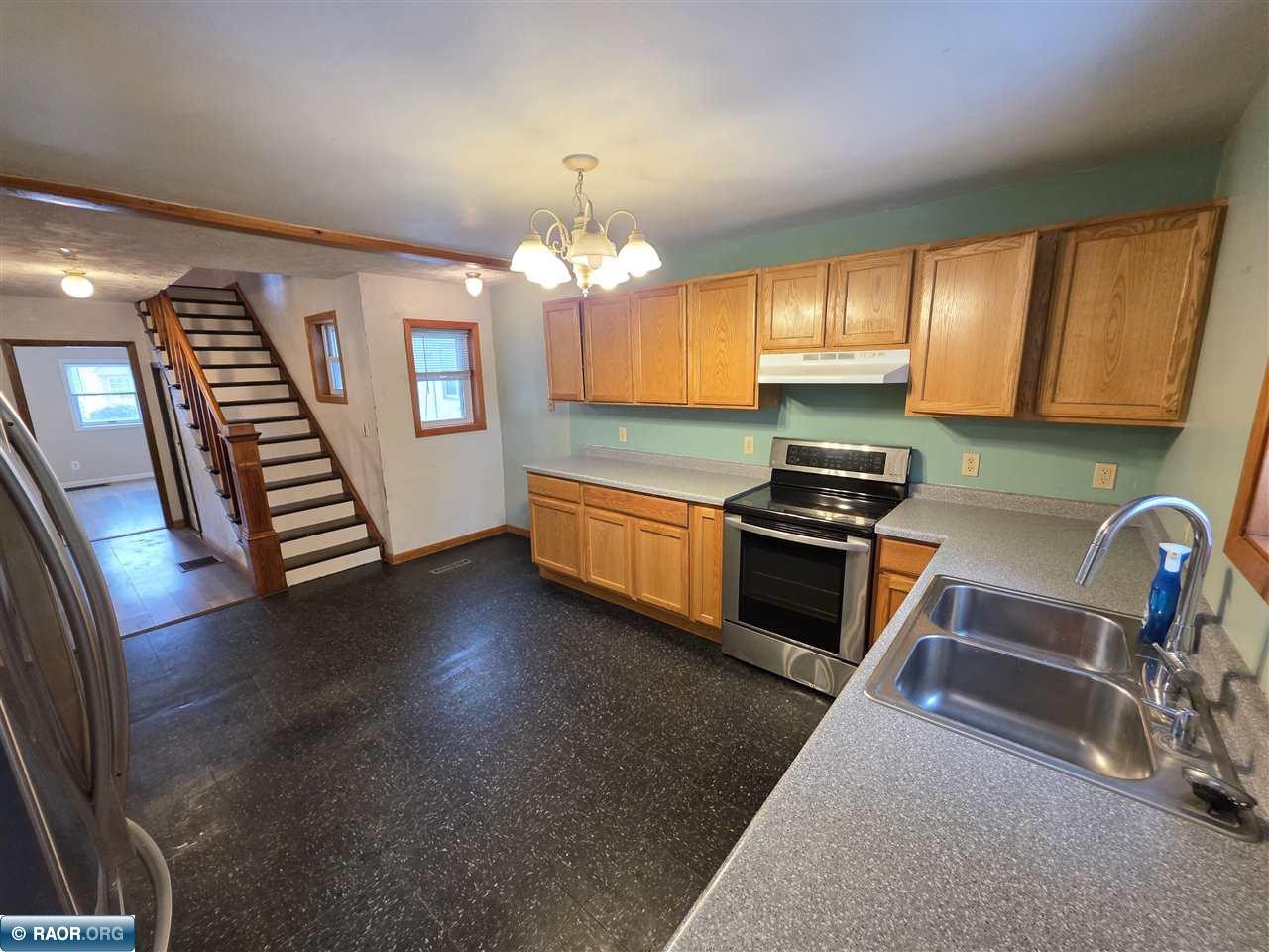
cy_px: 476
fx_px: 477
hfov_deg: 106.2
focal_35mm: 13
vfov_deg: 89.9
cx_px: 634
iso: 400
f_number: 1.9
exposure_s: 1/60
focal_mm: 2.2
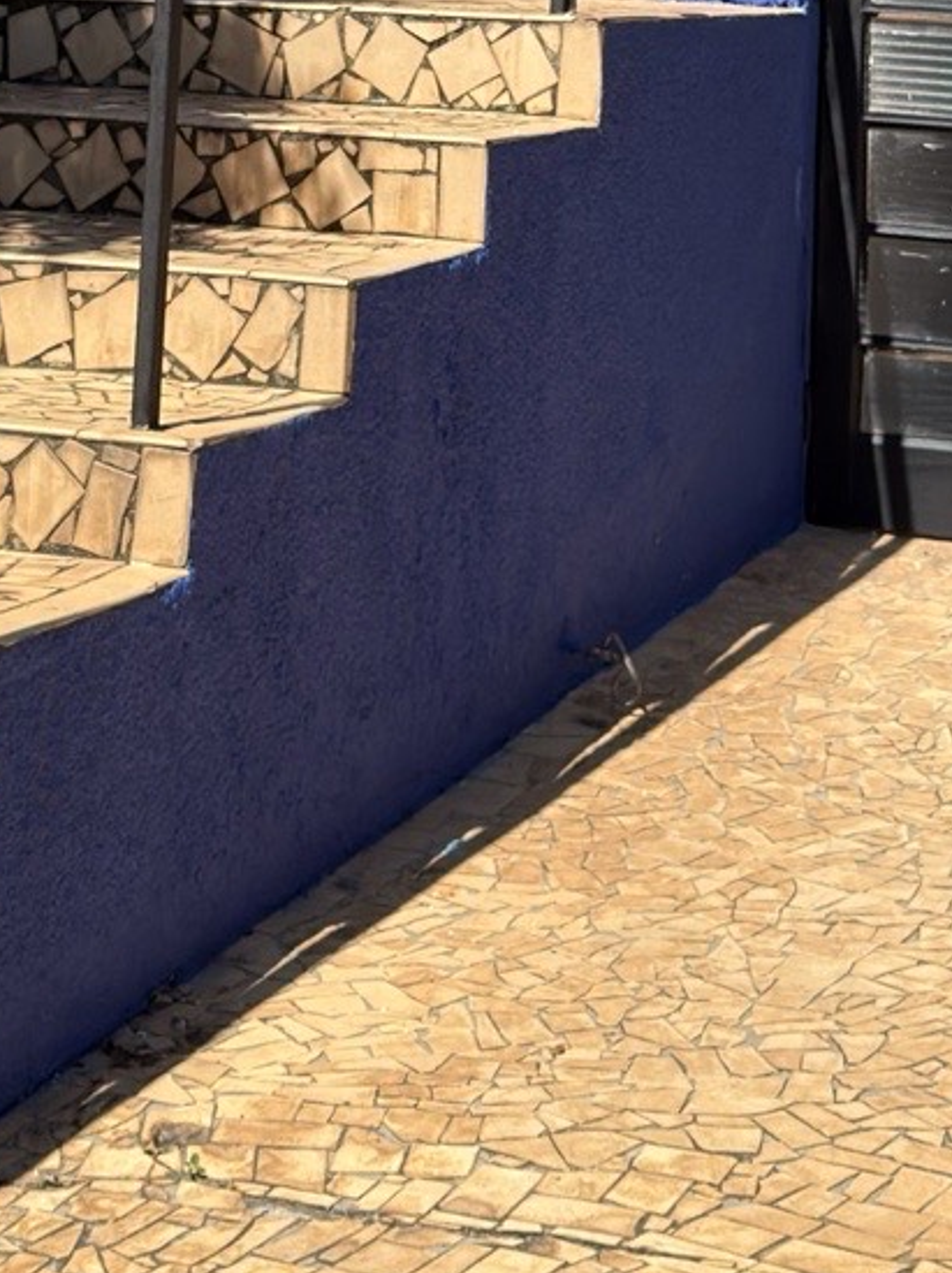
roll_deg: -0.4
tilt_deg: +11.2
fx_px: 3855
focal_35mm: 105
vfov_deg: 16.1
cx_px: 530
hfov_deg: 14.1
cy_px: -944
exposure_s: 1/2985
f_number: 1.78
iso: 64
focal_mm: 6.76
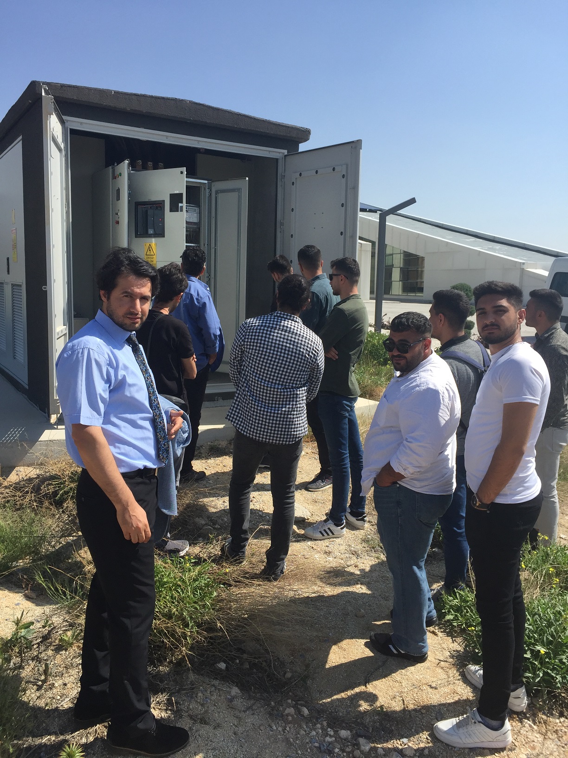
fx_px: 634
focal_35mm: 29
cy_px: 379
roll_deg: -0.5
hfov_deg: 48.2
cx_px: 284
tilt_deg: -6.1
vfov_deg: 61.7
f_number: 2.2
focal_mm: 4.15
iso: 32
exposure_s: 1/1980
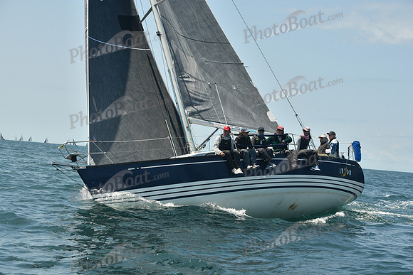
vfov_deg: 18.2
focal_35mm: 75
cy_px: 138
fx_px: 861
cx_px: 206
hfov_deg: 27.0
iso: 320
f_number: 7.1
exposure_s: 1/640
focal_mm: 75
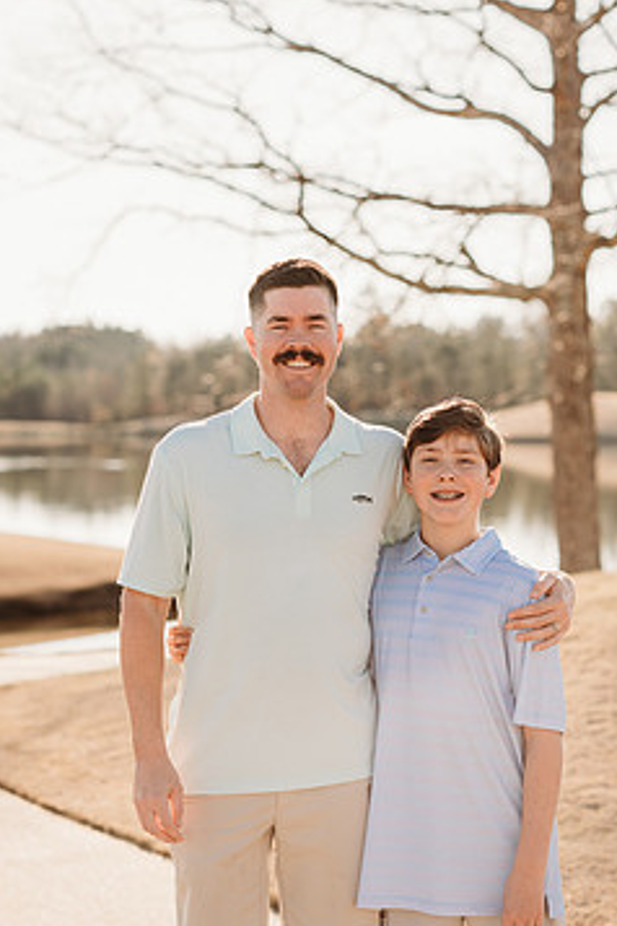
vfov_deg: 19.1
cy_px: 495
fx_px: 2751
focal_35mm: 107
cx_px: 347
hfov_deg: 12.8
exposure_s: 1/800
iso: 100
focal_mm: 85
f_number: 3.5
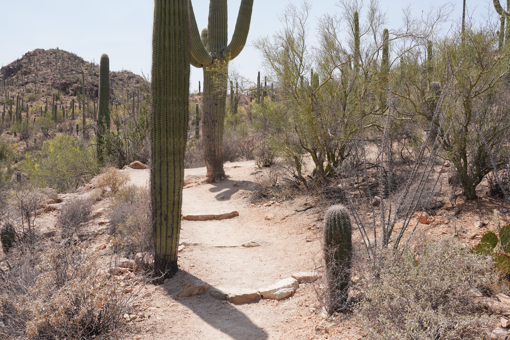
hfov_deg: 53.1
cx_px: 255
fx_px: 510
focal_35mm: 36
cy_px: 170
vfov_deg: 36.9
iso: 100
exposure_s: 1/80
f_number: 16
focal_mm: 36
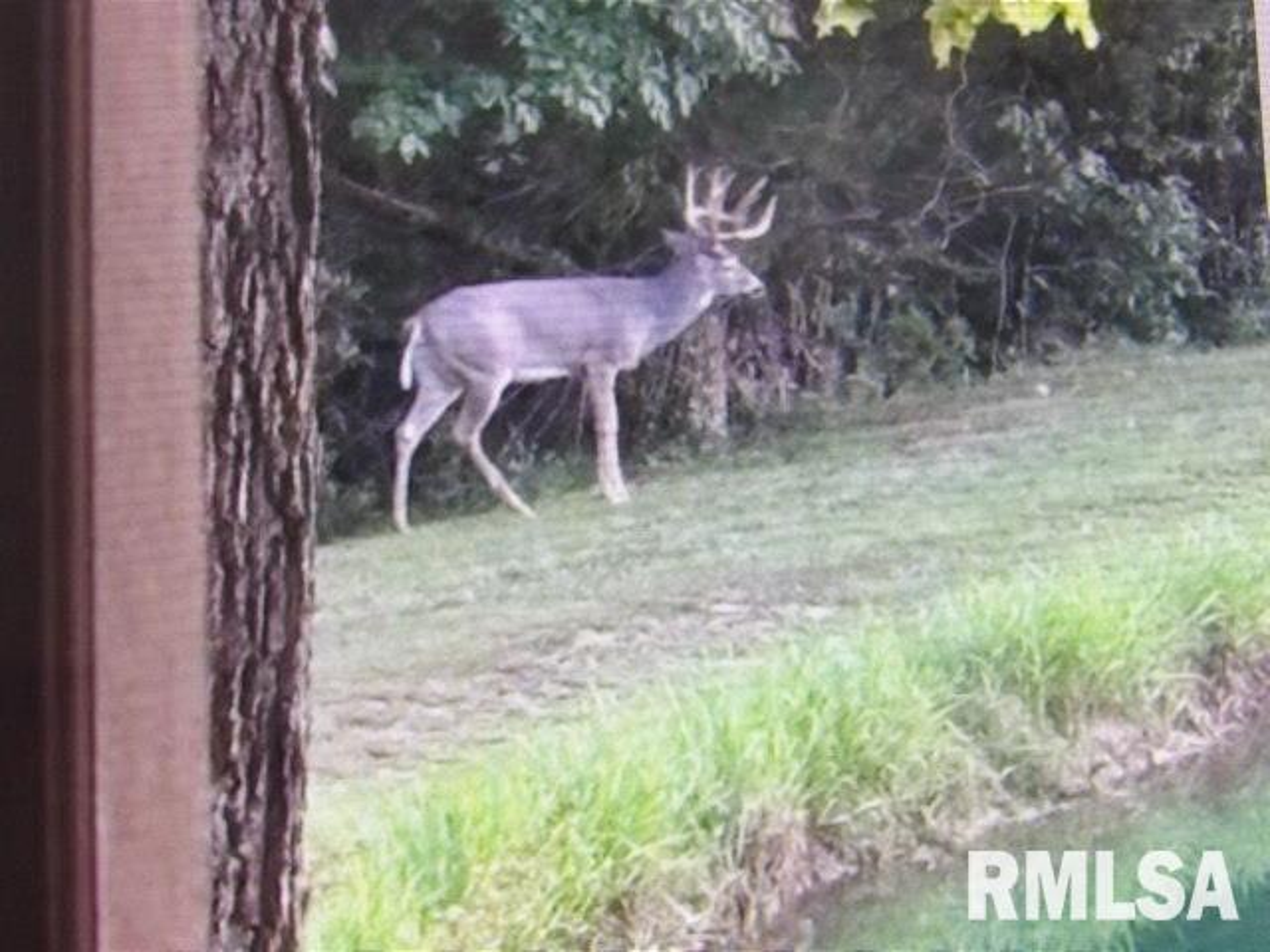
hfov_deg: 16.3
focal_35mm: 121
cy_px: 476
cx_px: 635
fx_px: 4439
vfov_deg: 12.2
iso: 695
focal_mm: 21.7
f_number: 4.2
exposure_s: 1/50
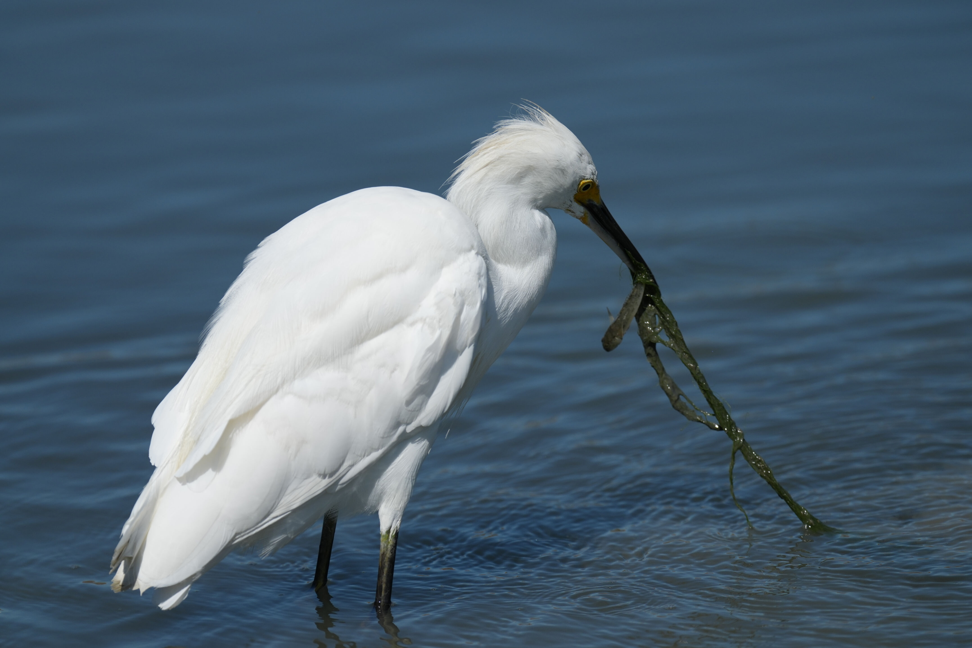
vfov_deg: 2.5
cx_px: 486
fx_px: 15120
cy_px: 324
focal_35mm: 560
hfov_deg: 3.7
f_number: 6.3
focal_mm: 560
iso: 320
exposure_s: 1/2500
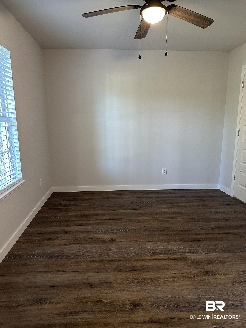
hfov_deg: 56.8
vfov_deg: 71.6
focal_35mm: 24
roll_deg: -0.9
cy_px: 164
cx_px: 123
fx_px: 227
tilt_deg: -10.4
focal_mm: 6.86
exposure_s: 1/60
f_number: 1.78
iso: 400
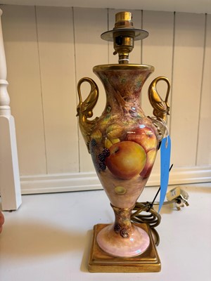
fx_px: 211
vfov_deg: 67.3
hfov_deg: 53.1
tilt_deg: -11.8
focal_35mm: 26
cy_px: 140
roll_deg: +0.5
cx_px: 106
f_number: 1.6
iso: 200
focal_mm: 5.96
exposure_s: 1/50
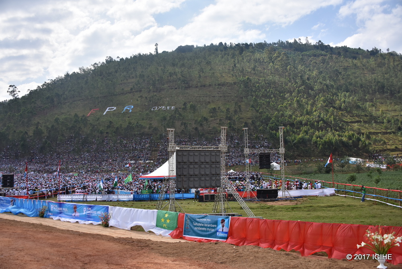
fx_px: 313
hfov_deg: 65.4
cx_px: 201
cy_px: 134
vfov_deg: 46.5
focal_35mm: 28
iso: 500
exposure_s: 1/2000
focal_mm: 28
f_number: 6.3
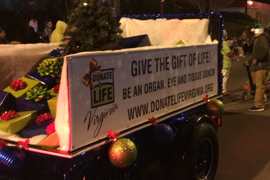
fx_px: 382
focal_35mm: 51
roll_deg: -1.7
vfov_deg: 26.3
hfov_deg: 38.3
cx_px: 185
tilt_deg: -4.2
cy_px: 59
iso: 320
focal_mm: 4.15
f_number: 2.2
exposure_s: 1/15
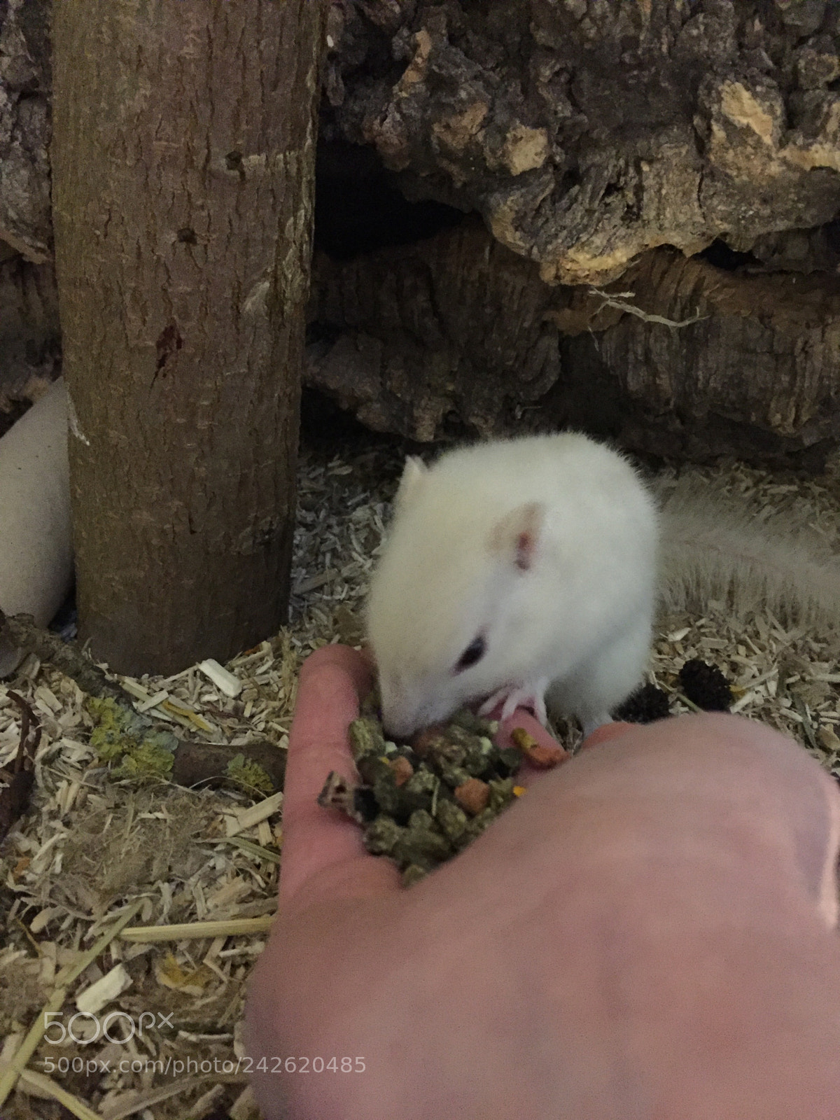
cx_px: 420
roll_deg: -2.0
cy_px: 560
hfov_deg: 48.2
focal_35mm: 29
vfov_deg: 61.7
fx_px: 938
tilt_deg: -35.4
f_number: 2.2
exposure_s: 1/17
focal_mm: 4.15
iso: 1000
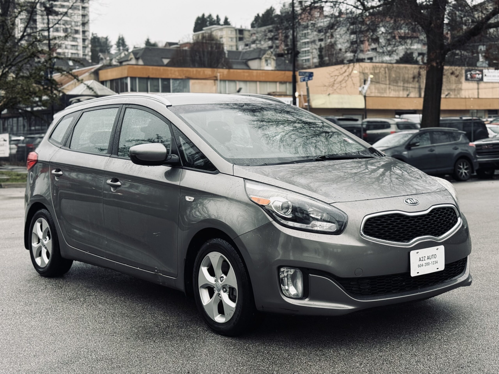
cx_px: 250
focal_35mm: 48
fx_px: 692
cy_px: 187
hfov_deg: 39.7
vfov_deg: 30.3
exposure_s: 1/625
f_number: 1.78
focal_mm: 6.76
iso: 64
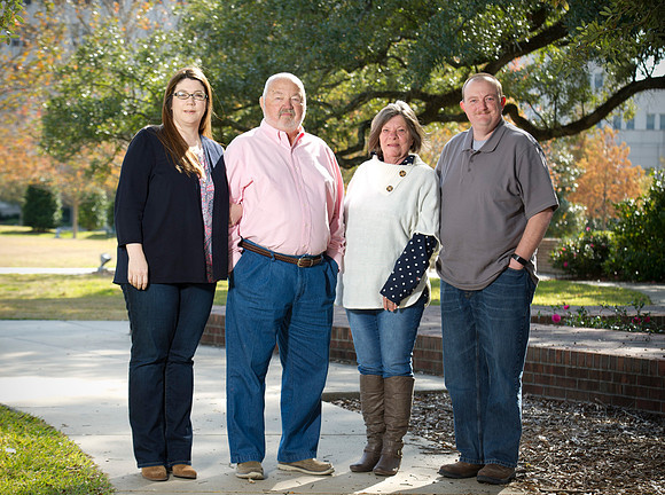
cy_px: 248
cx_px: 326
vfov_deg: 14.9
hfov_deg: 19.9
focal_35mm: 99
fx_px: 1900
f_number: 5.6
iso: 160
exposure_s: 1/125
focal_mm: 92
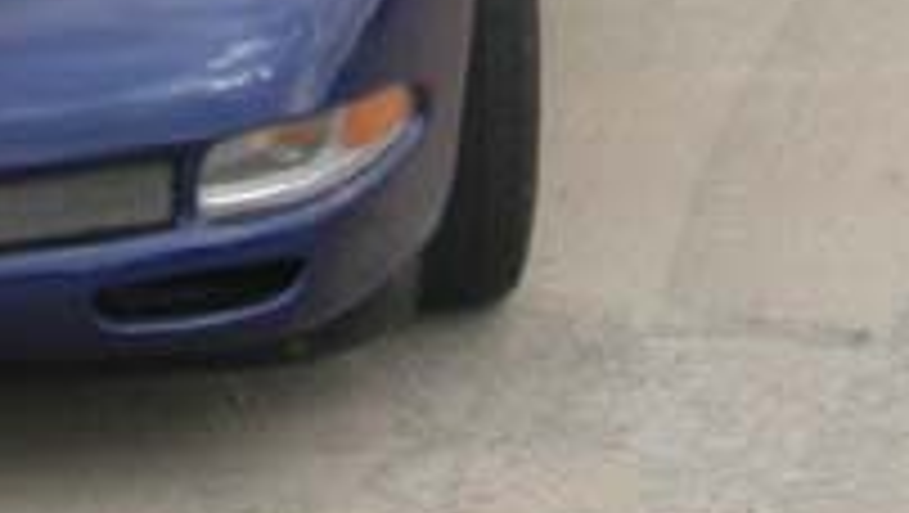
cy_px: -576
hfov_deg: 10.3
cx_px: 459
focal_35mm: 210
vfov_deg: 5.6
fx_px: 5066
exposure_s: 1/1000
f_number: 2.6
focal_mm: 7.85
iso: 100
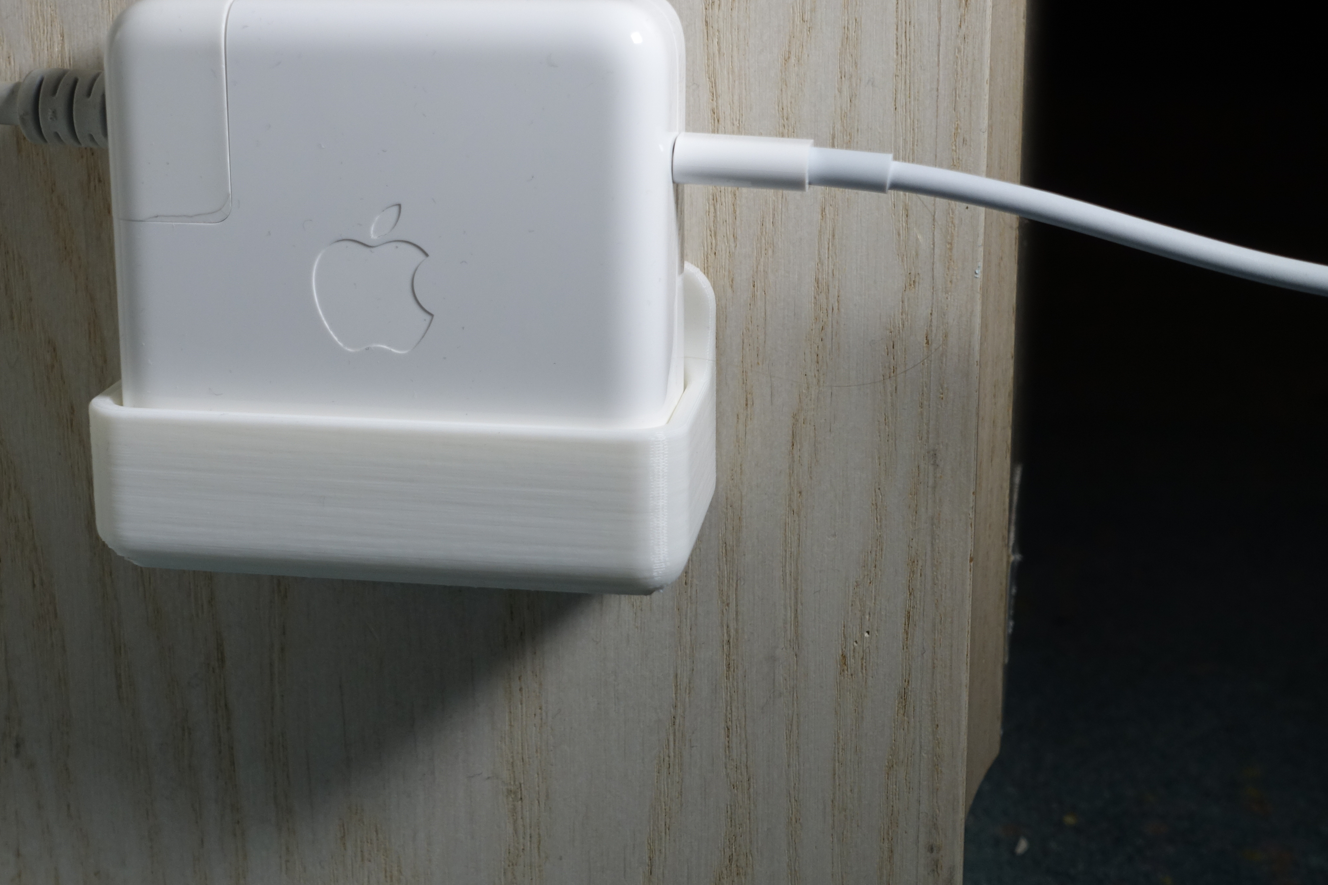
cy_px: 312
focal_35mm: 65
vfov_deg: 20.9
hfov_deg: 30.8
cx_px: 475
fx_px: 2398
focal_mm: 17.7
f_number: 4.5
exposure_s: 1/50
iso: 160
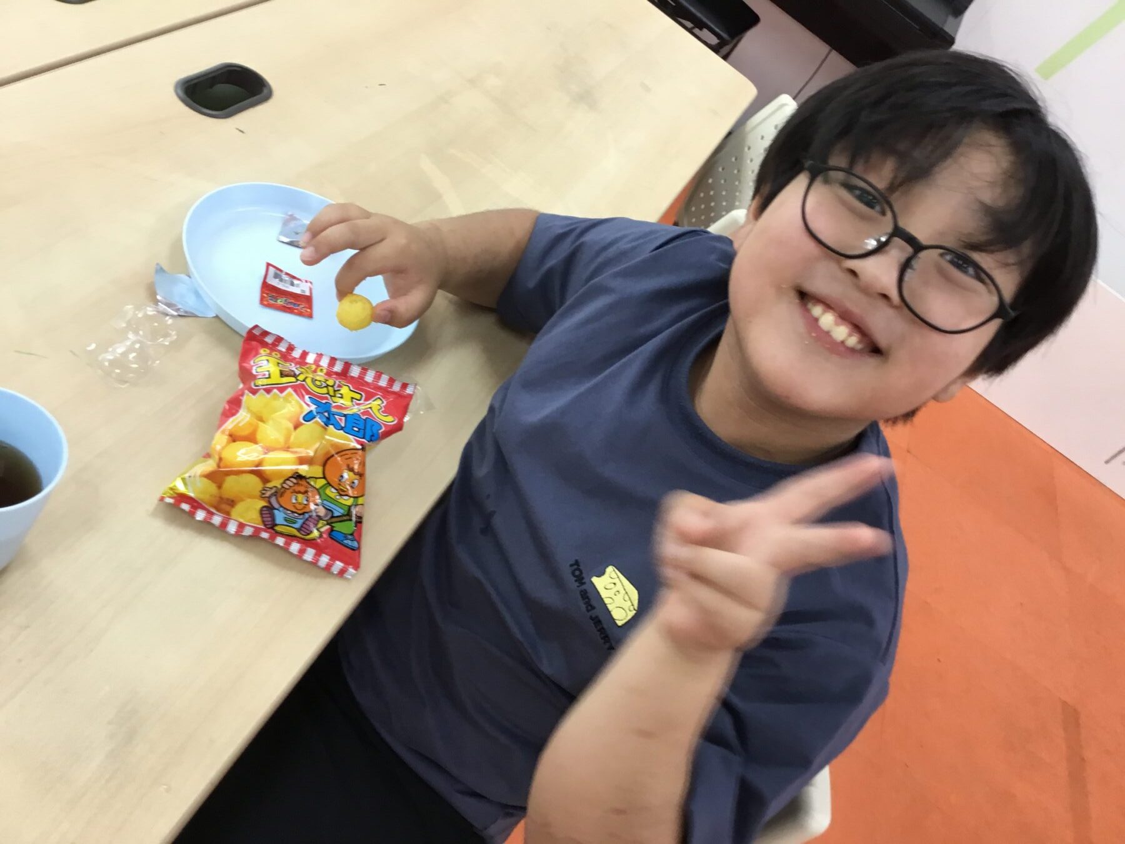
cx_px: 562
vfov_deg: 45.4
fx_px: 1007
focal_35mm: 31
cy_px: 422
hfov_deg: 58.4
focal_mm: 3.3
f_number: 2.4
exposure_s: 1/33
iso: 80
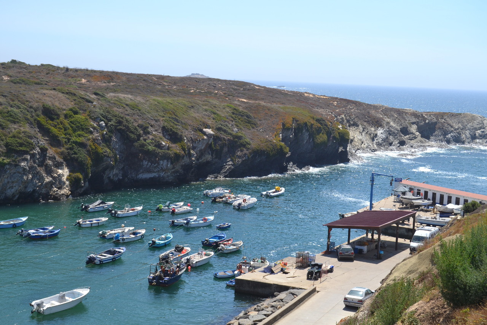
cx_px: 244
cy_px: 162
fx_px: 771
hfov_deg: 35.0
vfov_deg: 23.8
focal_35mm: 57
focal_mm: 38
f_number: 7.1
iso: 100
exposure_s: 1/250
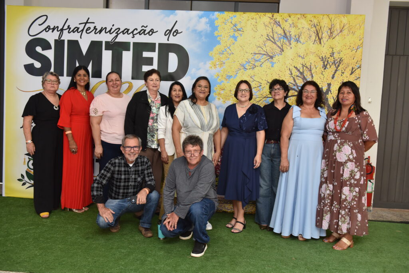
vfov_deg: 41.1
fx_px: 364
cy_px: 136
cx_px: 204
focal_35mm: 32
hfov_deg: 58.7
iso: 1250
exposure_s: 1/125
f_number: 3.2
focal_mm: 32
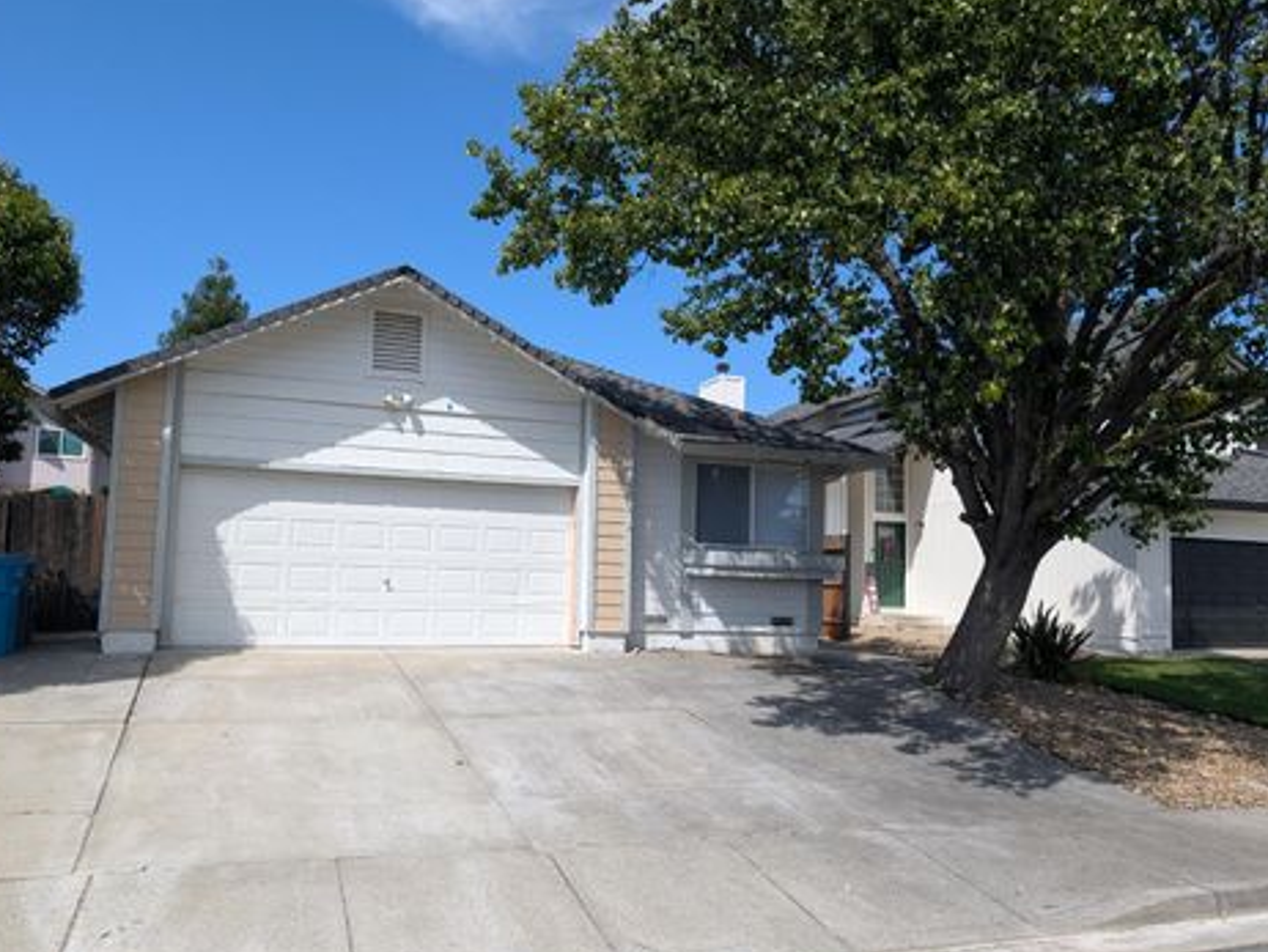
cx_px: 604
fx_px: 953
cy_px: 497
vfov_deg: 53.1
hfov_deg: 67.2
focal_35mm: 26
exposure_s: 1/1110
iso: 23
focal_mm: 6.9
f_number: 1.68
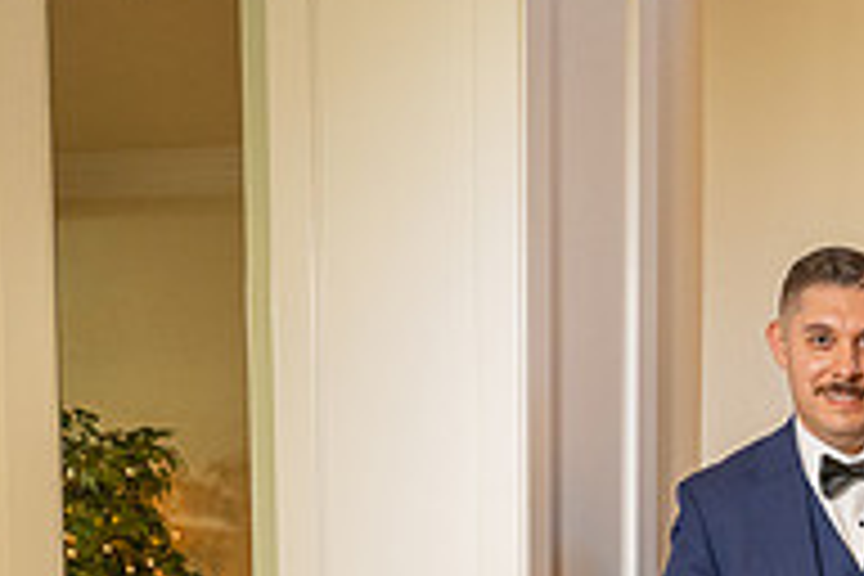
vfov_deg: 16.5
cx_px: 1073
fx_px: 1872
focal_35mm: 78
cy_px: 758
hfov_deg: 23.5
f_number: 4.5
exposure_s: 1/125
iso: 1000
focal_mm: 24
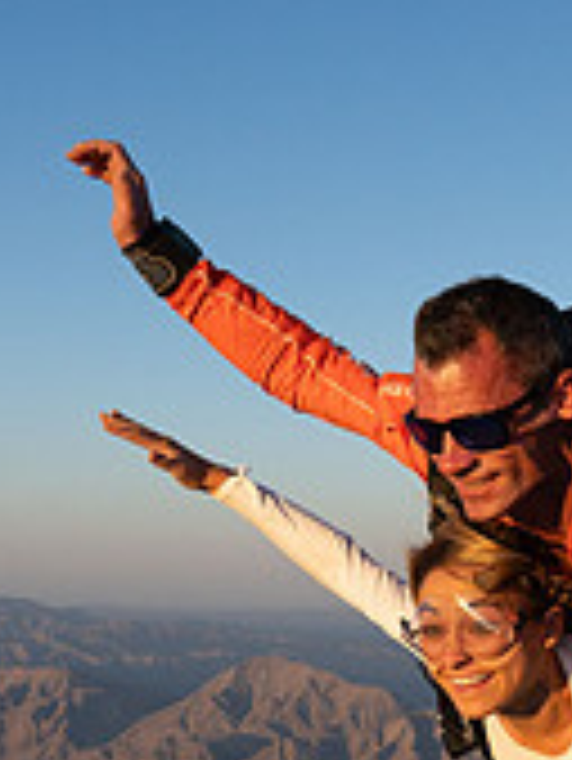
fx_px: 1738
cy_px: 555
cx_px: 658
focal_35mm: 79
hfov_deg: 17.9
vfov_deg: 24.5
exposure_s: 1/2000
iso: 1250
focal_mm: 24
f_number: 7.1
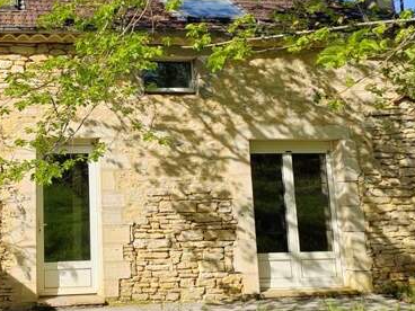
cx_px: 76
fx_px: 563
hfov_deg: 38.7
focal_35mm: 47
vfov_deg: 30.8
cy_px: 123
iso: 100
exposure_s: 1/1800
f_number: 1.9
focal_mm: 5.52
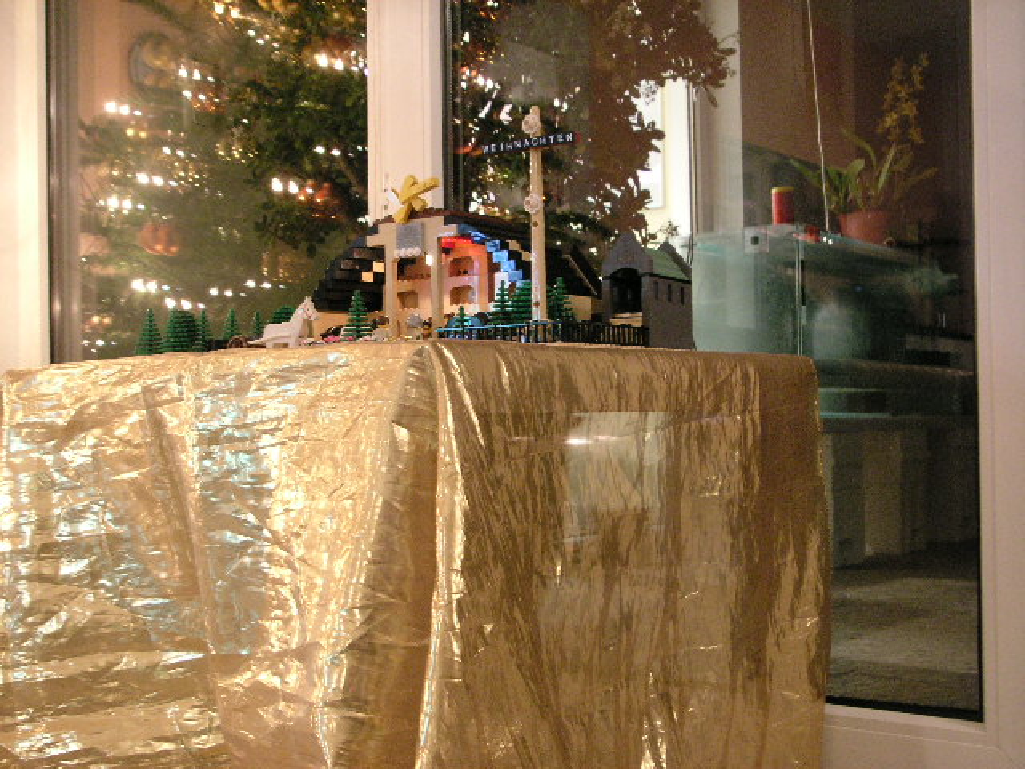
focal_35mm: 44
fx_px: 1303
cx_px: 512
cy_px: 384
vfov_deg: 32.9
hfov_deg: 42.9
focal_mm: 7.3
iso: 160
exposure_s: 2
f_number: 3.5
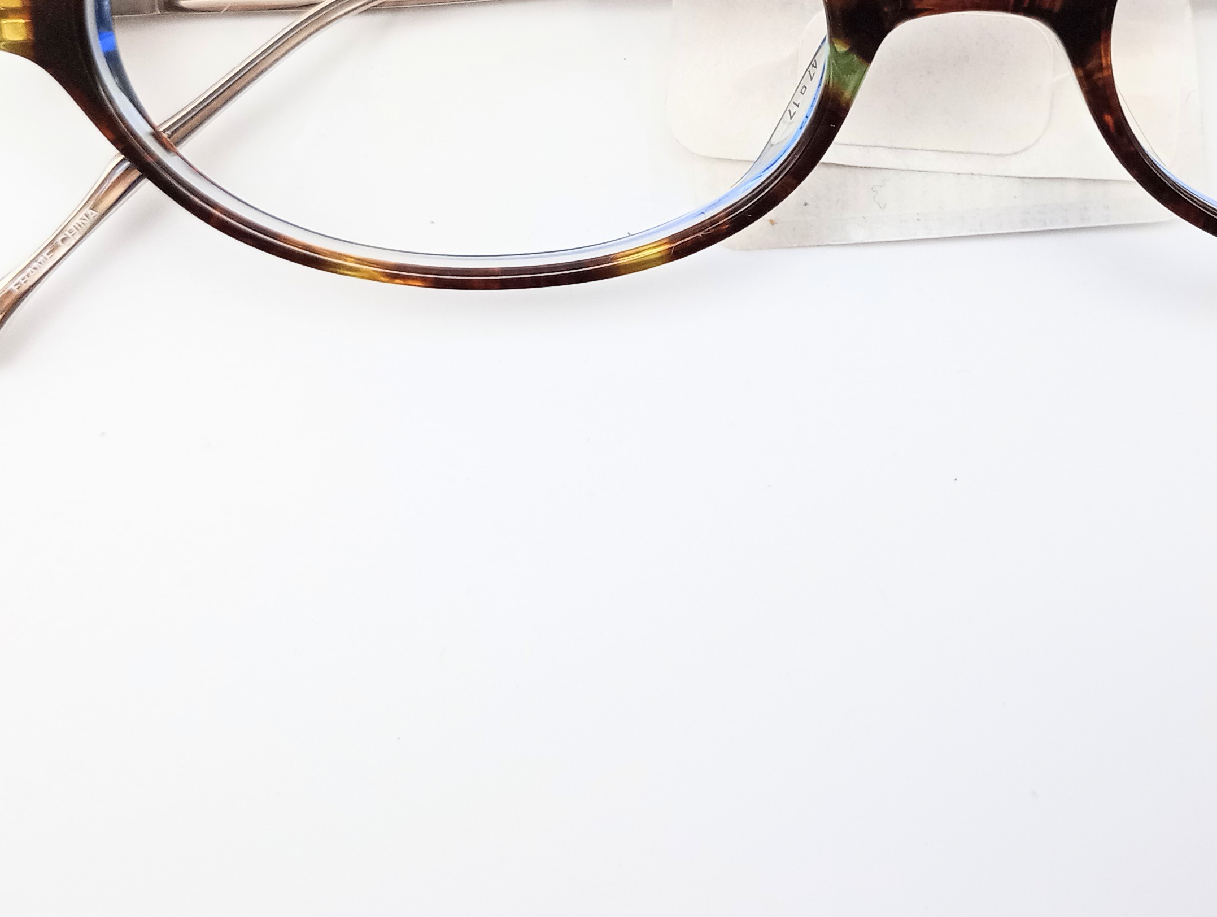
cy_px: 233
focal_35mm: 53
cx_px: 849
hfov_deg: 35.6
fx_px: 1866
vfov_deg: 27.2
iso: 100
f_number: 1.8
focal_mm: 4.27
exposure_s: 1/101
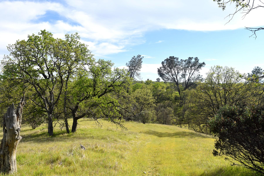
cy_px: 88
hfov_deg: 57.2
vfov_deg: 40.0
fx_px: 242
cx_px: 132
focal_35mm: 33
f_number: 10
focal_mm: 22
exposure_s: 1/400
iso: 200
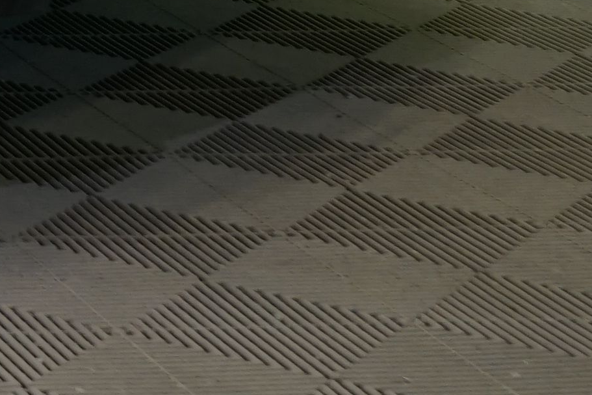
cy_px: -687
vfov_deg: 6.7
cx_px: -949
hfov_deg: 9.3
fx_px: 3140
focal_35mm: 191
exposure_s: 1/30
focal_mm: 29
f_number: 6.3
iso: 500
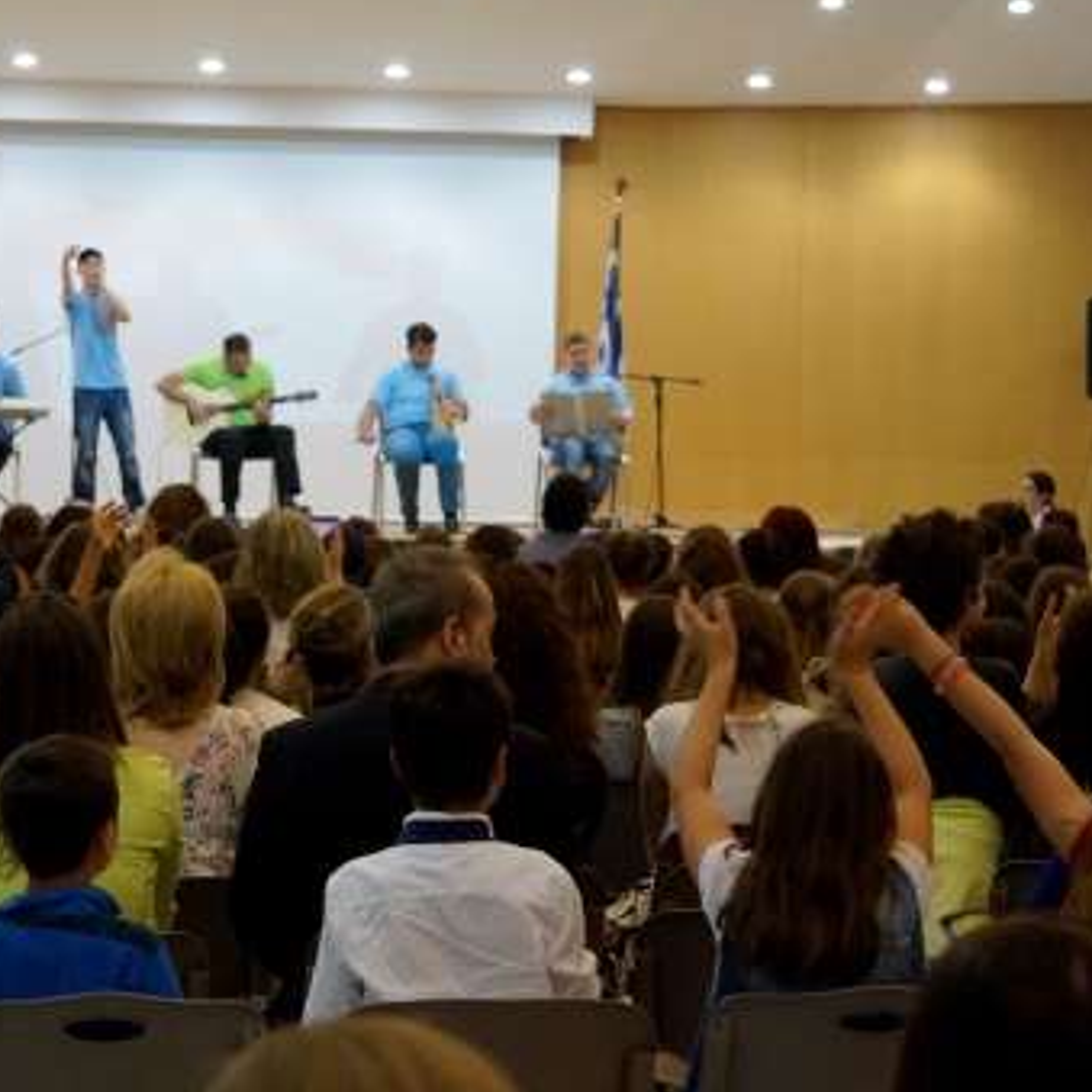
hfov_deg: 15.3
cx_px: 451
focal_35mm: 114
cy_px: 552
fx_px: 4058
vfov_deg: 15.3
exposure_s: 1/160
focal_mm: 55
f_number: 4.5
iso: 1000
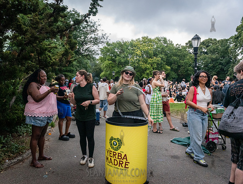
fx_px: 185
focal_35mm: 26
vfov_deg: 53.0
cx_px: 105
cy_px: 92
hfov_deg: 66.4
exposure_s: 1/400
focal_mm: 24
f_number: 3.5
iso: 4000
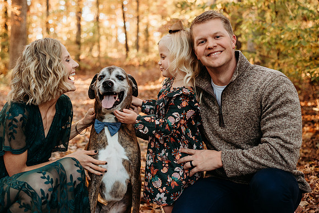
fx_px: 443
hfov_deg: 39.6
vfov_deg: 27.0
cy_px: 106
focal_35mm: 50
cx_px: 160
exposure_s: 1/160
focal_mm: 50
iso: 800
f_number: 2.8
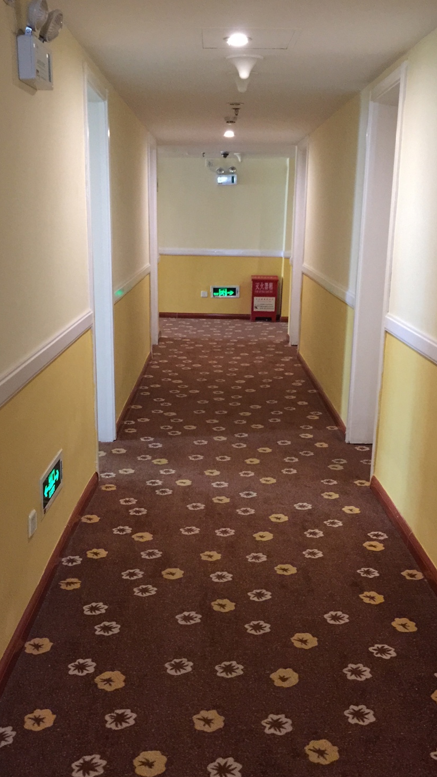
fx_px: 741
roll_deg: -0.7
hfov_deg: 32.8
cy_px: 434
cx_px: 212
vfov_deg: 55.1
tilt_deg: -14.9
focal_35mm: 36
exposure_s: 1/8
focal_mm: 4.15
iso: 200
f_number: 2.2
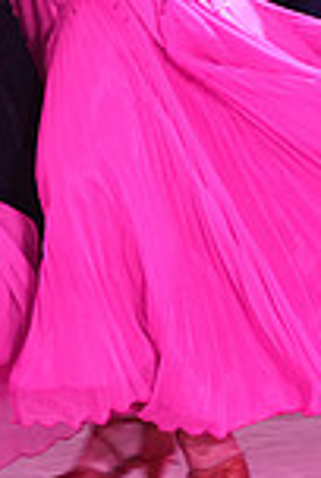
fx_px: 7256
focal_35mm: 545
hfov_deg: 2.5
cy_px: -148
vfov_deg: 3.8
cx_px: 83
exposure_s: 1/200
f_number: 5.6
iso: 2000
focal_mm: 143
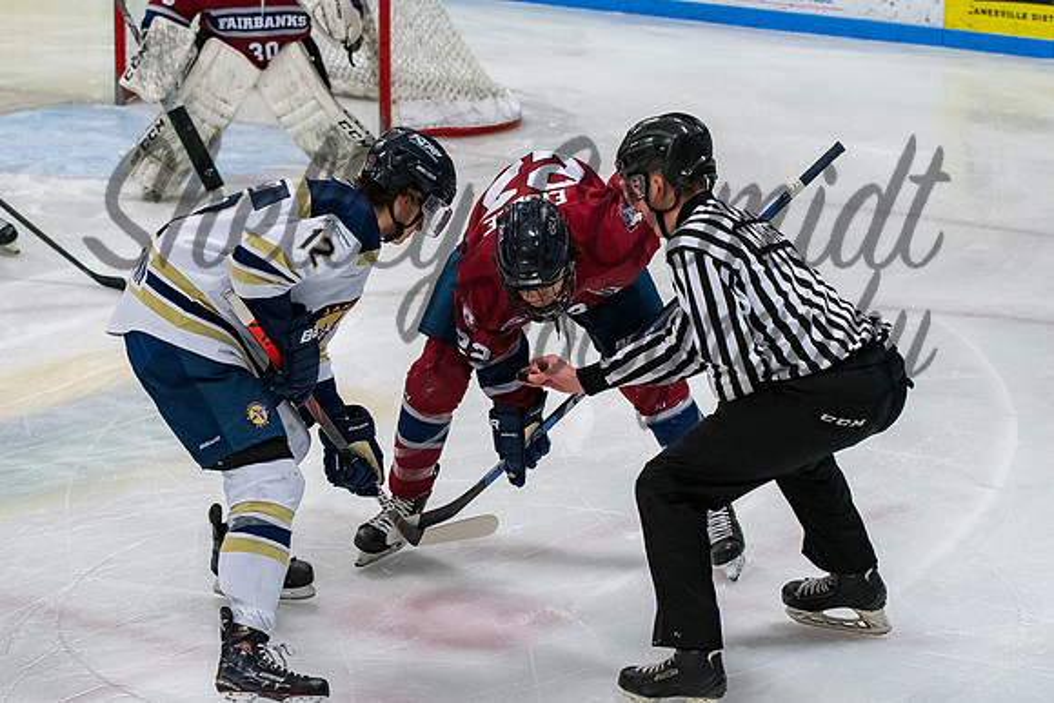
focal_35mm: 121
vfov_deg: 11.4
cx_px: 572
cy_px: 321
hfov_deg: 16.9
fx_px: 3538
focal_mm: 70
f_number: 3.5
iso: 2500
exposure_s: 1/800
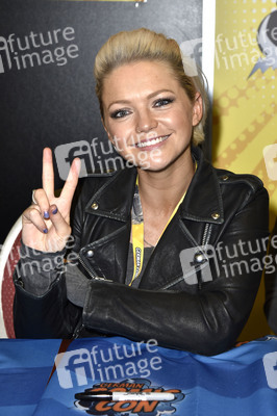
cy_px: 208
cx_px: 138
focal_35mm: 70
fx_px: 809
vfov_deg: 28.9
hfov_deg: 19.4
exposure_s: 1/80
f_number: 6.3
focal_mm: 70
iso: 560
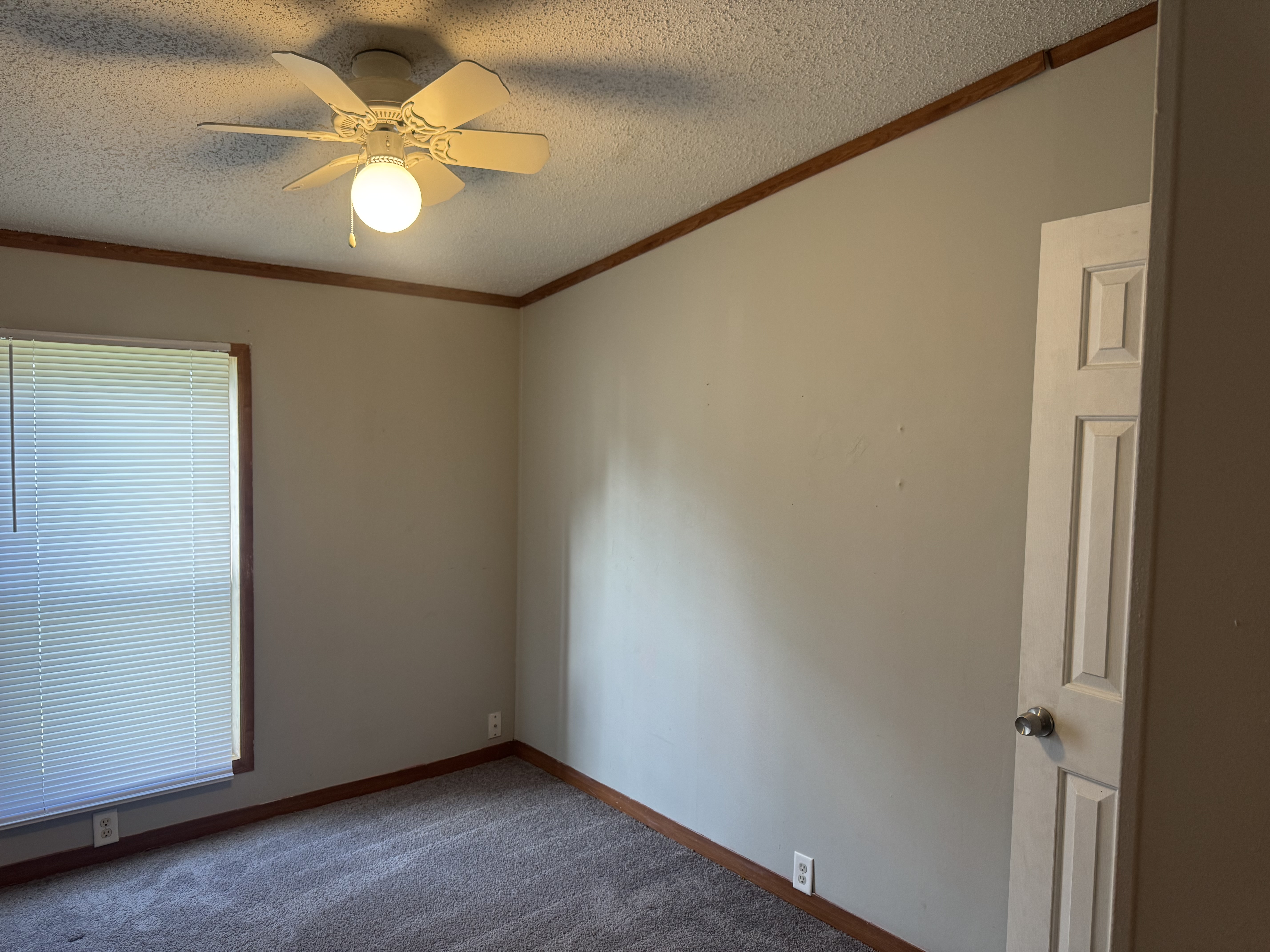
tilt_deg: -4.1
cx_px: 635
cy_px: 476
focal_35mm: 24
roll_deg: -0.9
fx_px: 881
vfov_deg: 56.8
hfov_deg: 71.6
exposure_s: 1/60
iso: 160
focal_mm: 6.76
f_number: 1.78
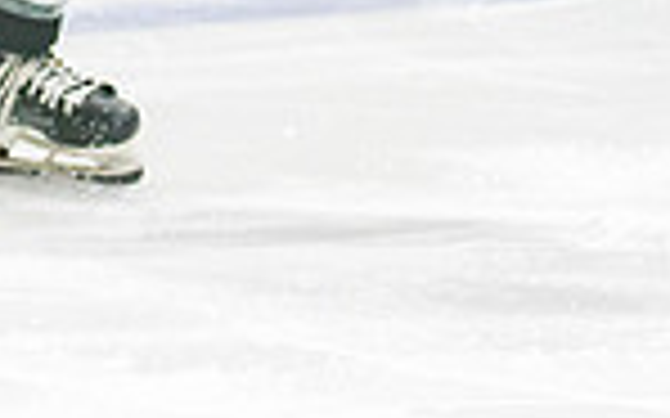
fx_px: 10842
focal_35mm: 594
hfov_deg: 3.5
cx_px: -151
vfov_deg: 2.2
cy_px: -485
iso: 800
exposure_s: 1/640
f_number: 3.2
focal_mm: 95
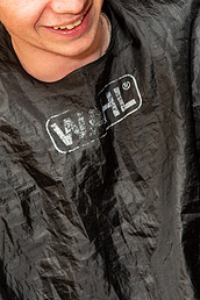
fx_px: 1200
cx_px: 63
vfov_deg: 14.2
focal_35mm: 144
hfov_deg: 9.5
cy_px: 65
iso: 800
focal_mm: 55
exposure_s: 1/60
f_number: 6.3
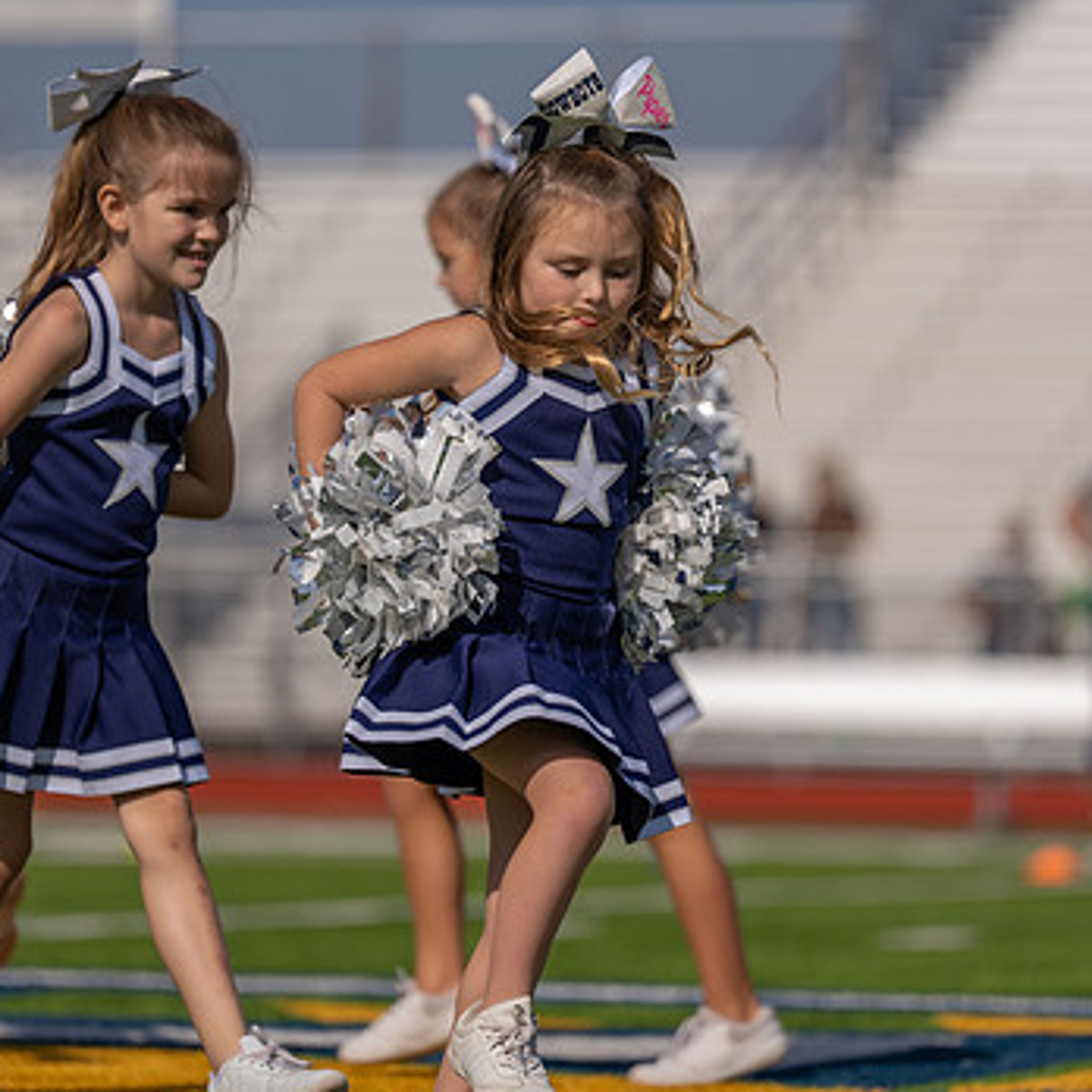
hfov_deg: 6.7
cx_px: 546
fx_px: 9351
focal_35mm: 262
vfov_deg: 6.7
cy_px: 566
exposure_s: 1/4000
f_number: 2.8
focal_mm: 185
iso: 100
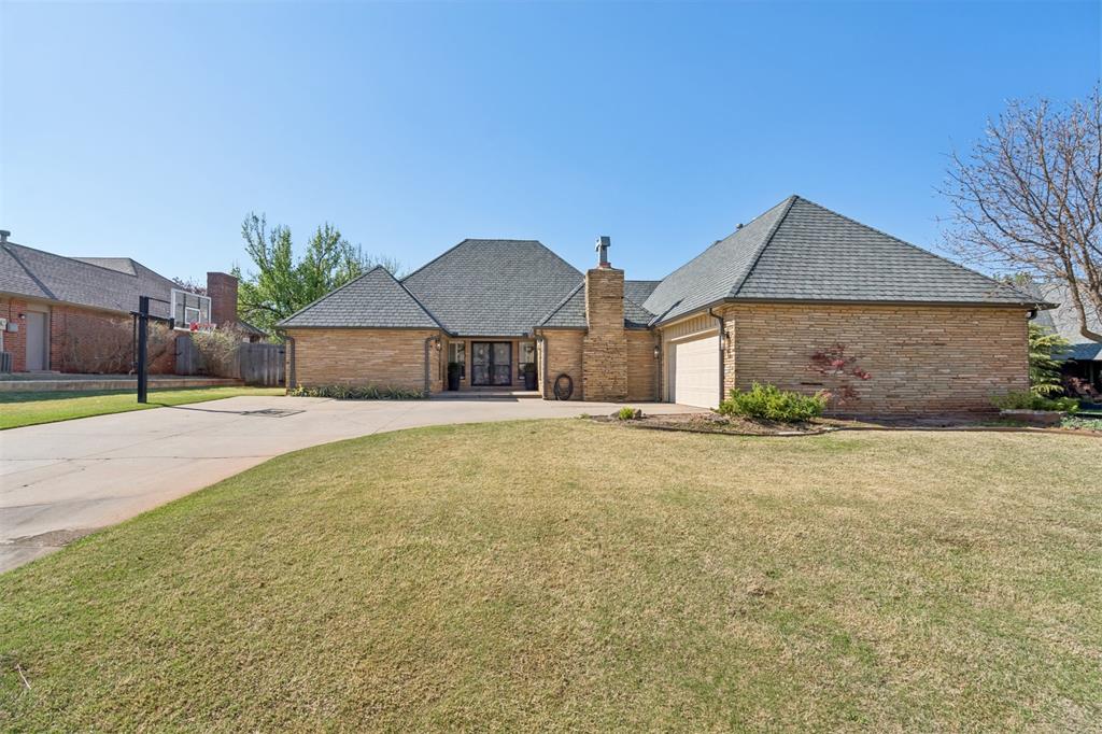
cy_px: 367
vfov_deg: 73.7
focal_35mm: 16
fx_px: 490
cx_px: 551
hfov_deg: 96.8
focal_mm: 16
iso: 200
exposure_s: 1/800
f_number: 7.1
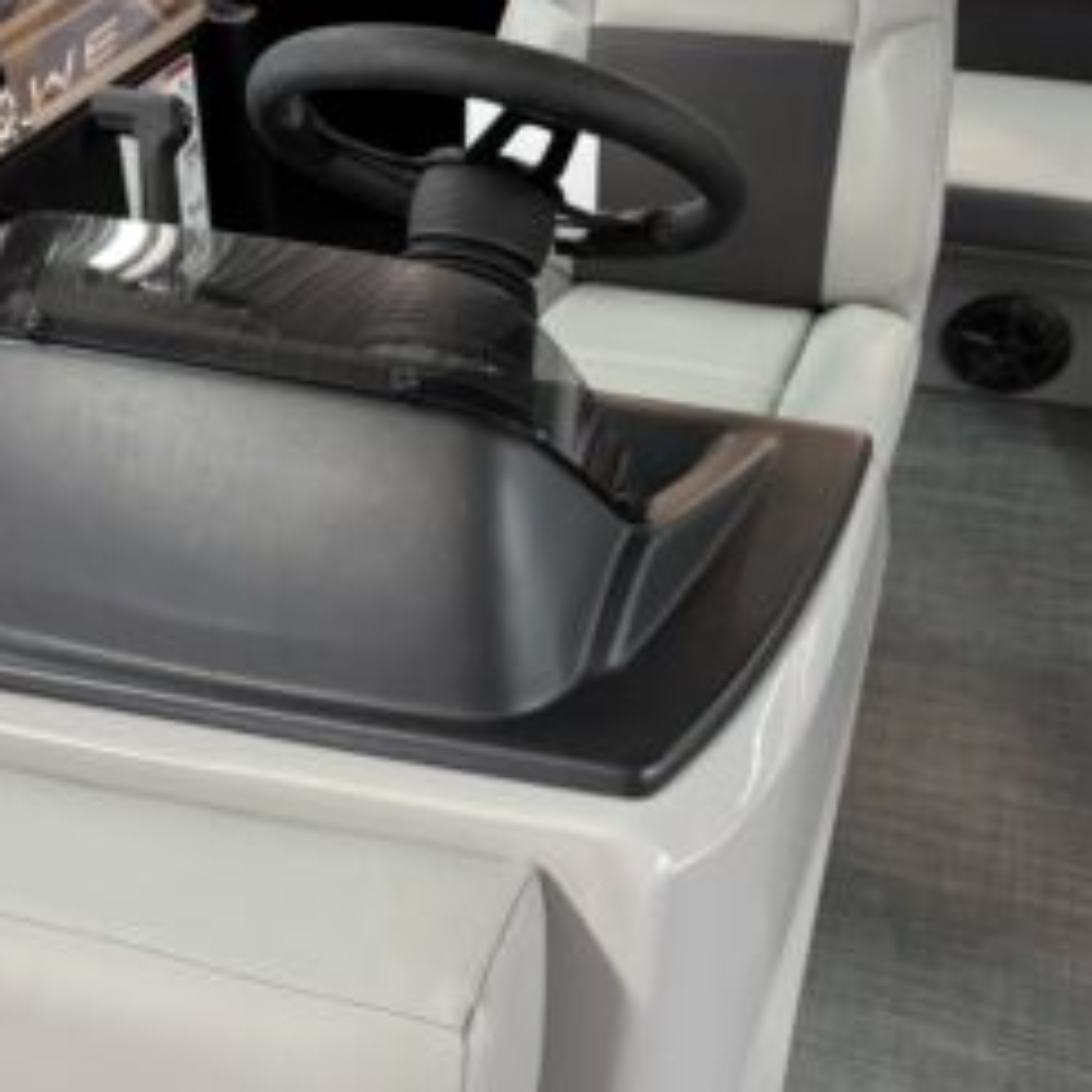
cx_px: 506
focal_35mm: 47
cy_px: 503
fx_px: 1677
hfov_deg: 36.0
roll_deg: +0.5
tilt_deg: -32.7
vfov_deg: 36.0
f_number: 1.6
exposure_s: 1/60
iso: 320
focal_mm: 5.96
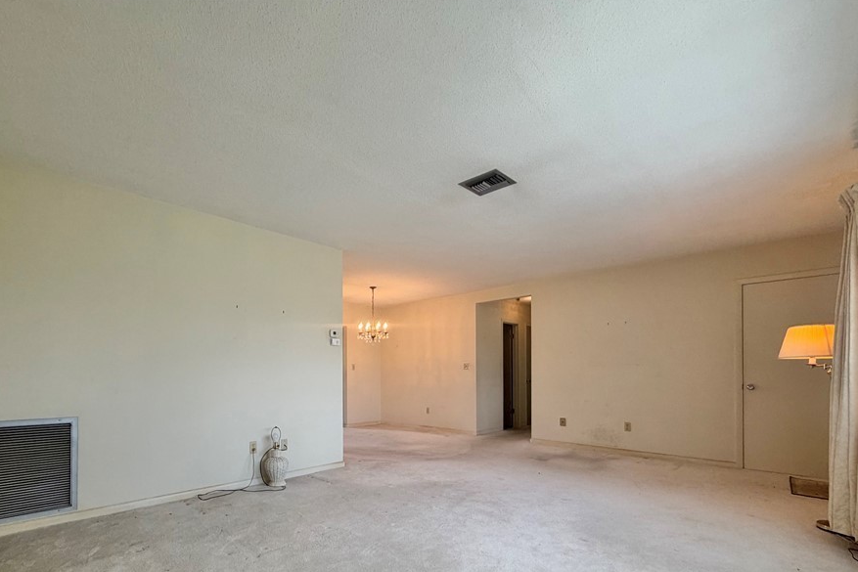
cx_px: 373
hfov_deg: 92.7
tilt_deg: +0.1
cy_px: 371
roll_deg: -0.3
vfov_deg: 68.9
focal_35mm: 17
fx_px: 405
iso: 160
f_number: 2.2
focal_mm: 2.22
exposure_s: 1/120
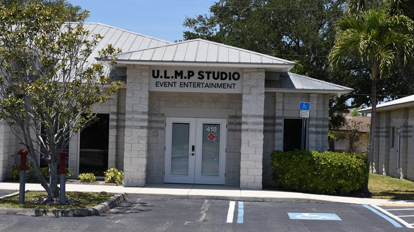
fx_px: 757
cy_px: 120
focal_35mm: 69
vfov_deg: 17.5
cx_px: 206
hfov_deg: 30.6
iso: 500
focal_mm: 65
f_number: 9
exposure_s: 1/1250
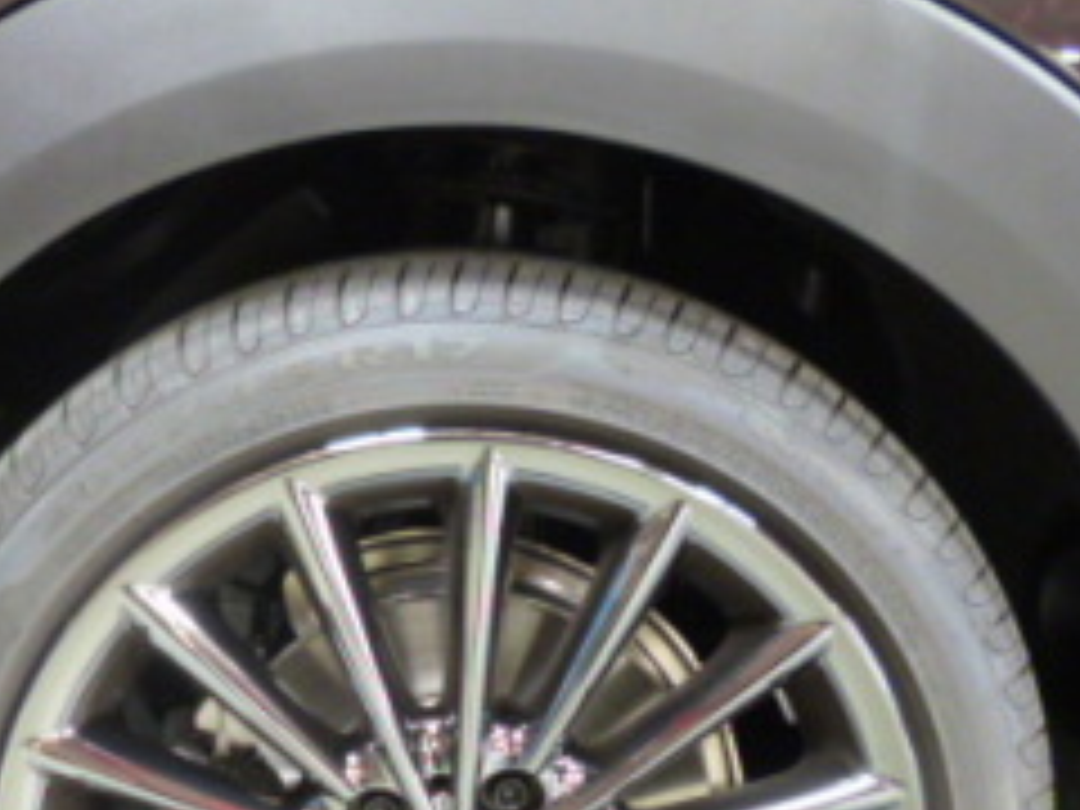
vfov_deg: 26.6
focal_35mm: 53
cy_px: 722
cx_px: 454
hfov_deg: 36.1
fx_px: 1654
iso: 400
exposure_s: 1/15
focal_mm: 4.3
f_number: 2.5
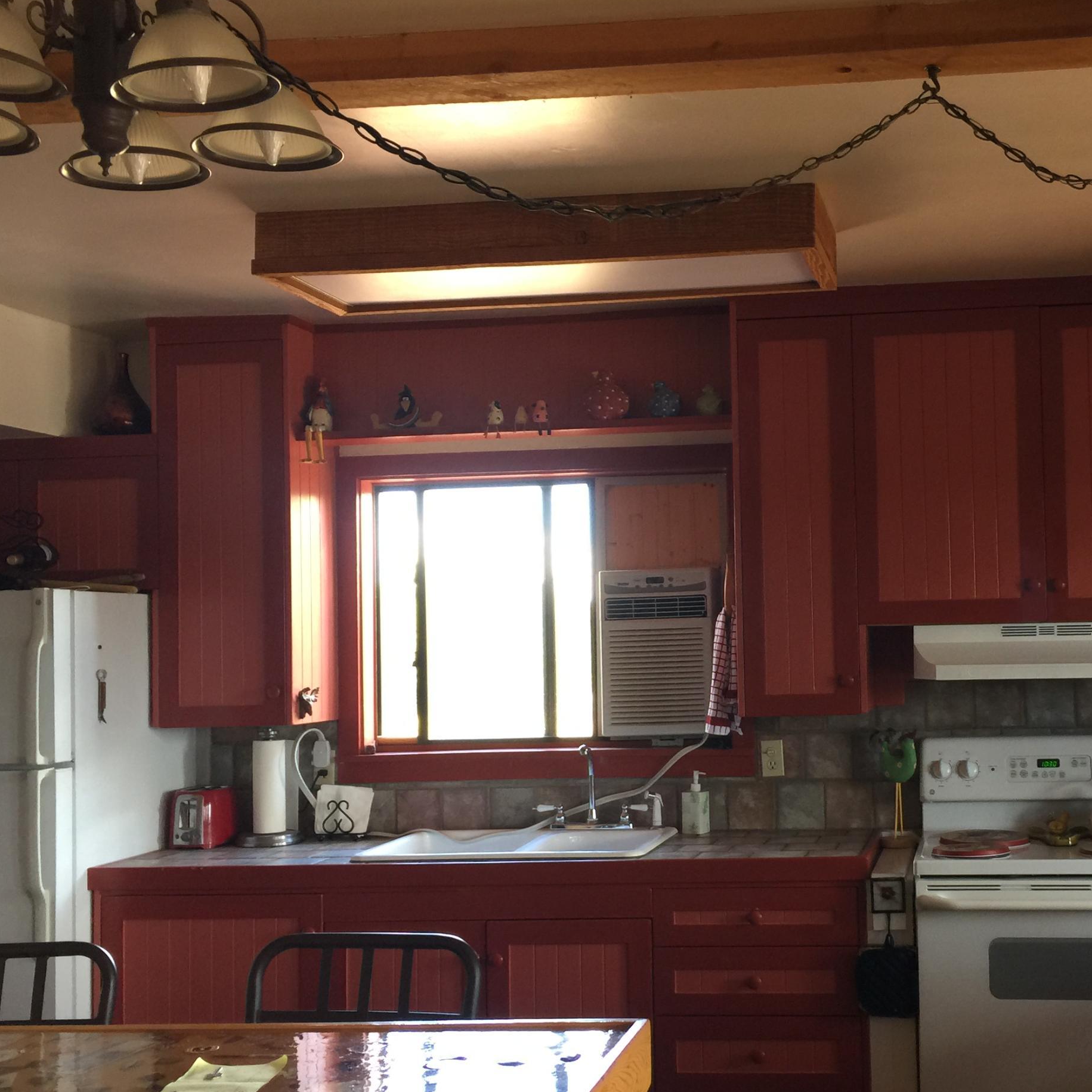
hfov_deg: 38.9
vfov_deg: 40.0
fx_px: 1499
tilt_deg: +3.0
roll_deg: +0.6
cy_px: 571
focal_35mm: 42
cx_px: 825
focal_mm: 4.15
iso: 40
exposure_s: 1/15
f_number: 2.2
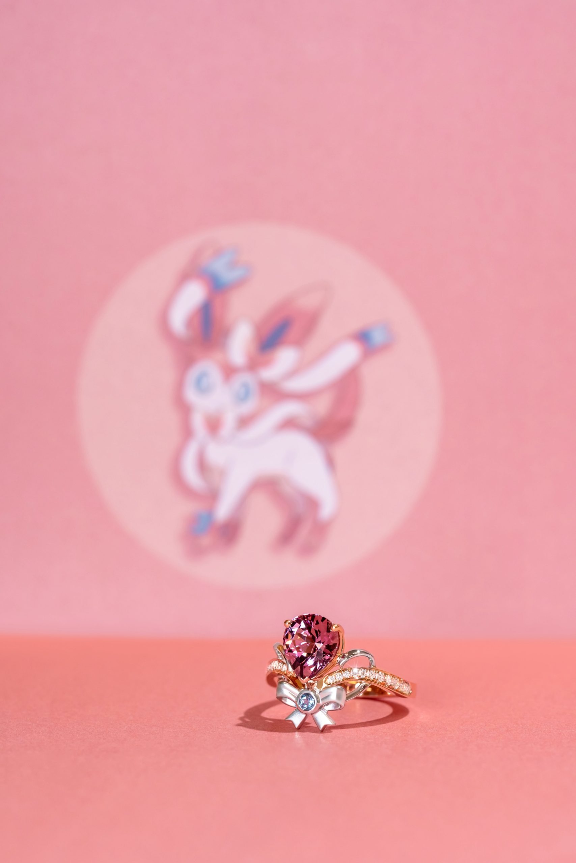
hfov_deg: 13.0
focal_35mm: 105
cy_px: 432
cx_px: 288
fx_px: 2519
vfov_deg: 19.5
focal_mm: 105
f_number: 9
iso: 640
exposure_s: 1/125
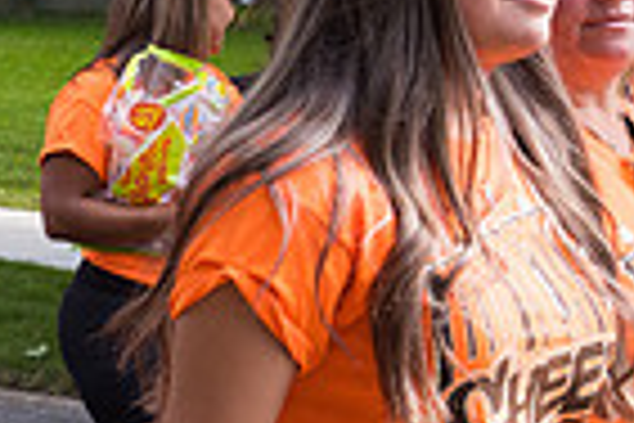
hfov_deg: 9.7
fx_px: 3469
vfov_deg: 7.0
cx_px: -665
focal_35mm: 197
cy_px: 259
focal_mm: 48
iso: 560
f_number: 6.3
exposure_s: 1/500
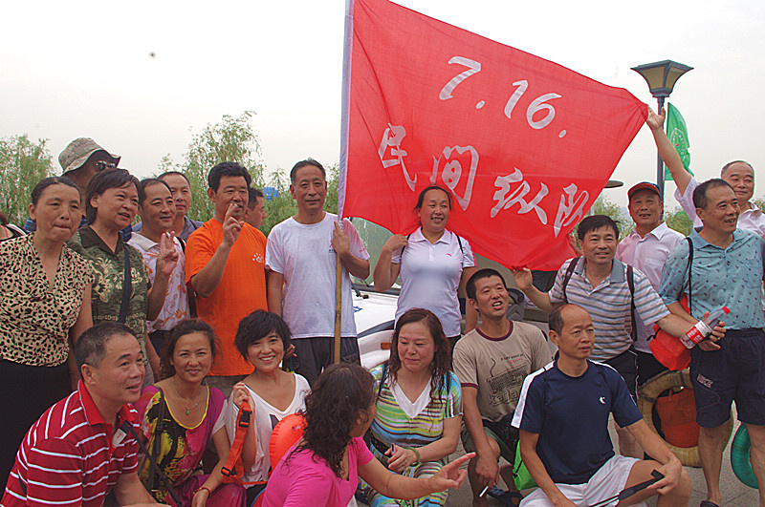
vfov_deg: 43.5
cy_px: 254
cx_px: 382
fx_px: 637
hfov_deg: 62.0
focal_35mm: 30
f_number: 13
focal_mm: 20
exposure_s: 1/125
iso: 200
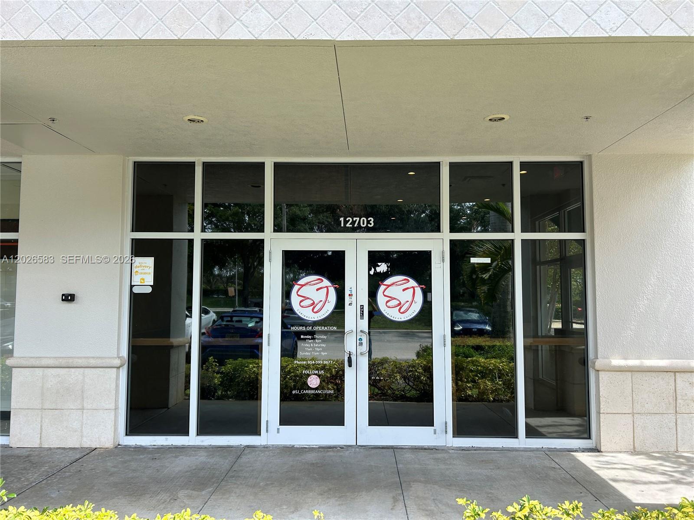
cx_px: 347
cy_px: 260
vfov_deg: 53.1
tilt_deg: +3.2
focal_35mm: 26
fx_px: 521
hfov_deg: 67.3
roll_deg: +0.0
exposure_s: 1/924
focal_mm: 5.7
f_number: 1.5
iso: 50
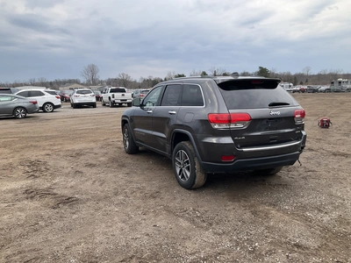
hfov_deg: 61.7
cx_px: 176
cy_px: 132
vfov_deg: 48.2
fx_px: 294
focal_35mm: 29
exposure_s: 1/562
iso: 25
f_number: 1.8
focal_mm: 3
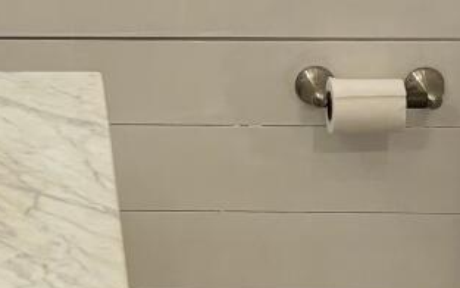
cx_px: -9
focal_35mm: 176
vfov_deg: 7.4
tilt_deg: -15.2
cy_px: -12
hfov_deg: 11.8
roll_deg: -1.0
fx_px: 2208
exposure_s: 1/120
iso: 80
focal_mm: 5.96
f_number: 1.6
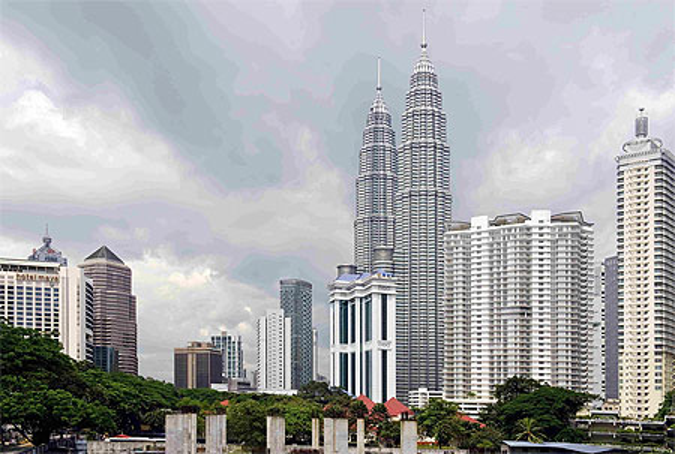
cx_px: 338
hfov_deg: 50.6
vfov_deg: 35.3
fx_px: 715
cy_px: 227
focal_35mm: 38
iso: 200
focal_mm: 38
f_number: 11
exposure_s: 1/250
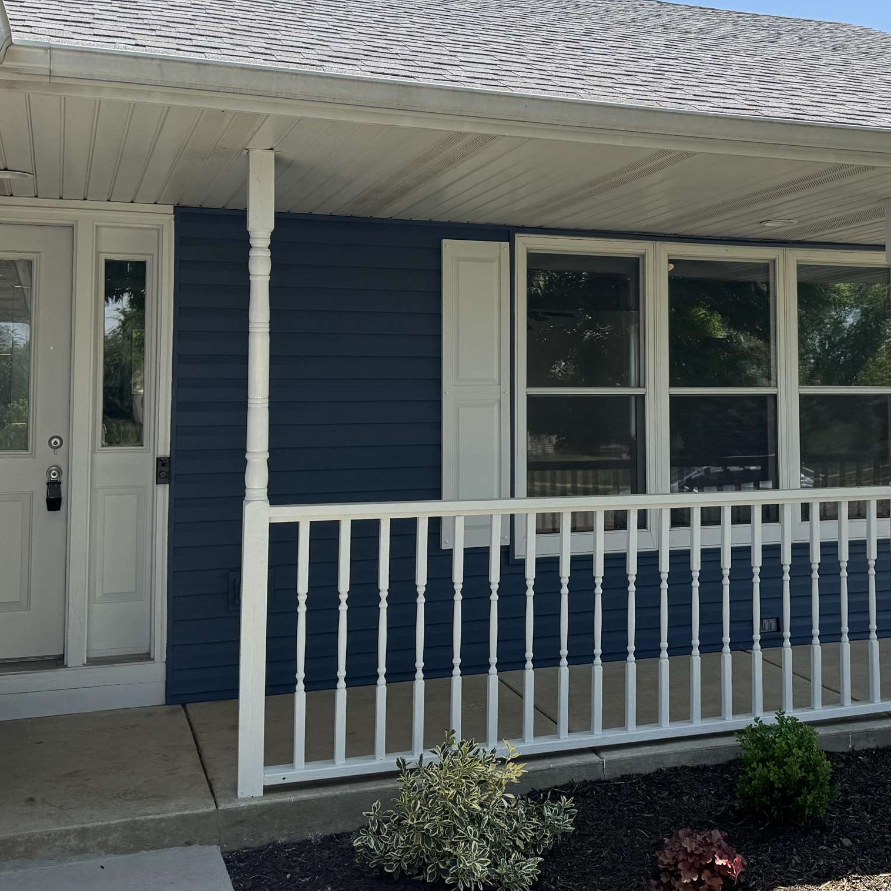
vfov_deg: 38.8
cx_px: 595
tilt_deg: +2.2
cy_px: 320
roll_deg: +0.1
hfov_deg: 38.7
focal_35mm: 43
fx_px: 1252
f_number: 1.78
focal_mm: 6.76
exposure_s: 1/2710
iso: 80
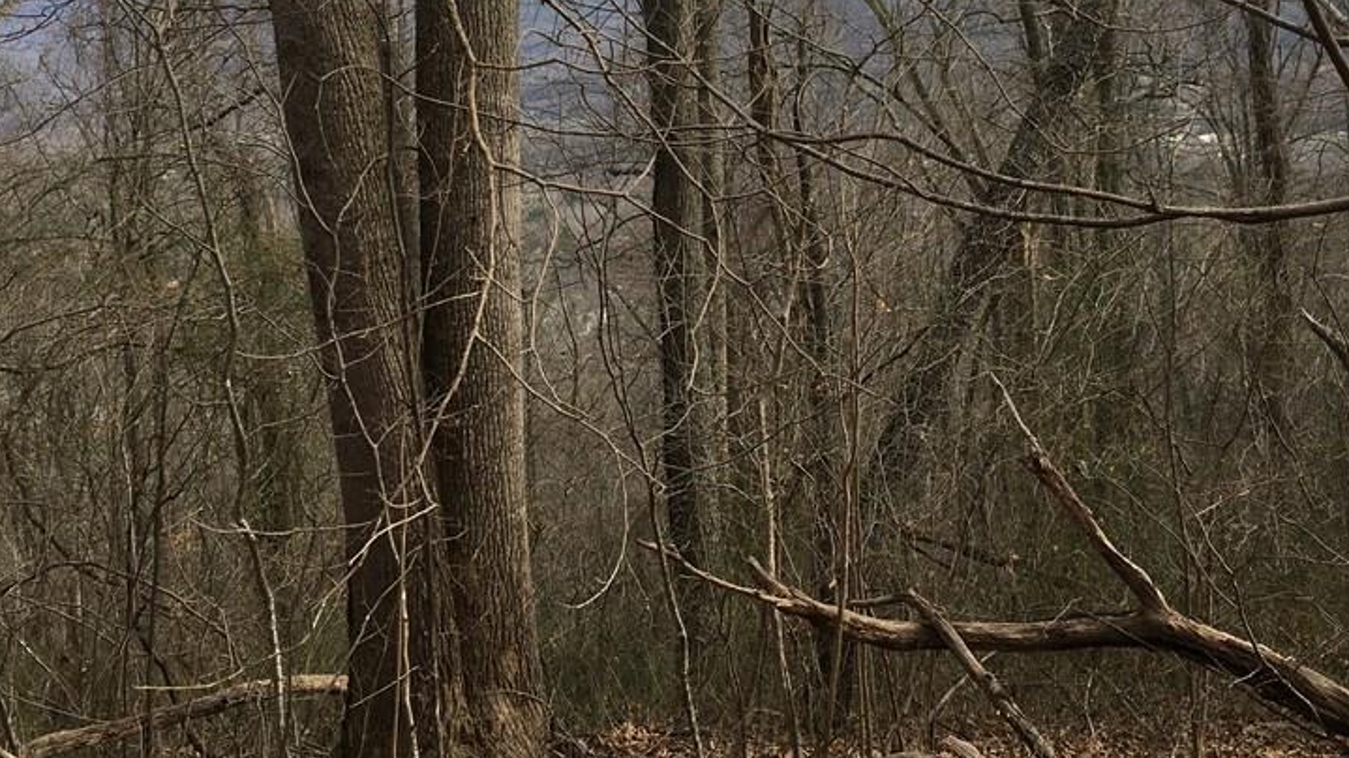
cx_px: 799
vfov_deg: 26.4
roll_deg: +3.1
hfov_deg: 45.3
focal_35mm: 45
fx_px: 1609
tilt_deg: -7.9
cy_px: 251
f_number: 2.2
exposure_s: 1/574
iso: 25
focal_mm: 4.15
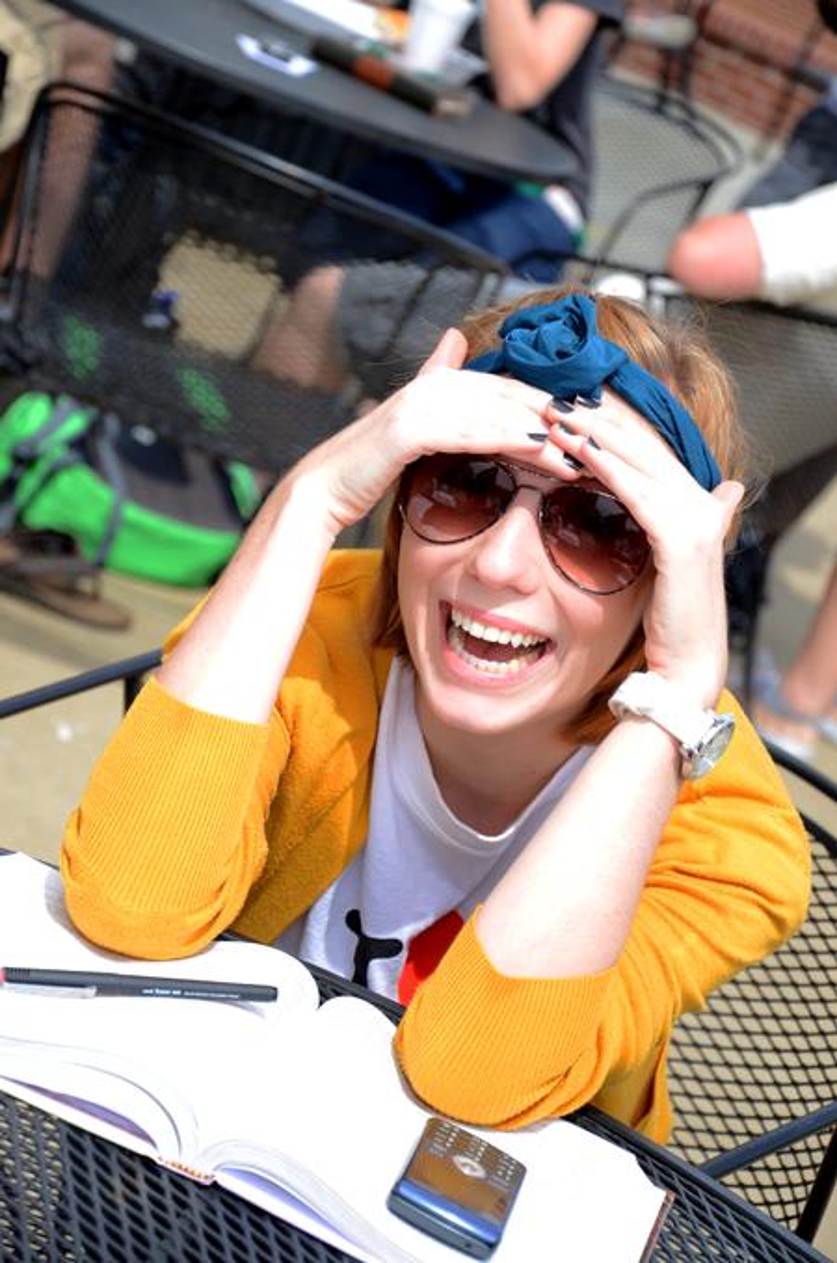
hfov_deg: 13.0
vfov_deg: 19.5
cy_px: 632
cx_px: 418
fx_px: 3677
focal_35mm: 105
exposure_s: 1/2500
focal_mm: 70
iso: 1250
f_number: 5.6
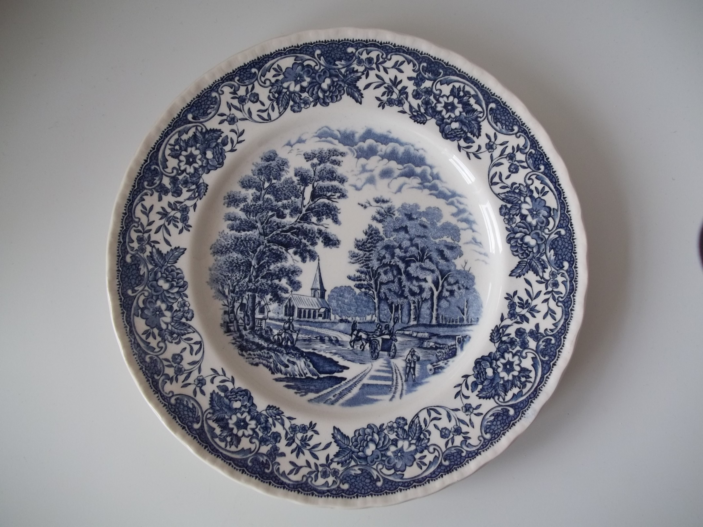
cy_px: 264
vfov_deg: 44.2
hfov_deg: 56.8
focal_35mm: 32
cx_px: 352
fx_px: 650
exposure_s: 1/50
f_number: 2.9
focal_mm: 5.7
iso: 64
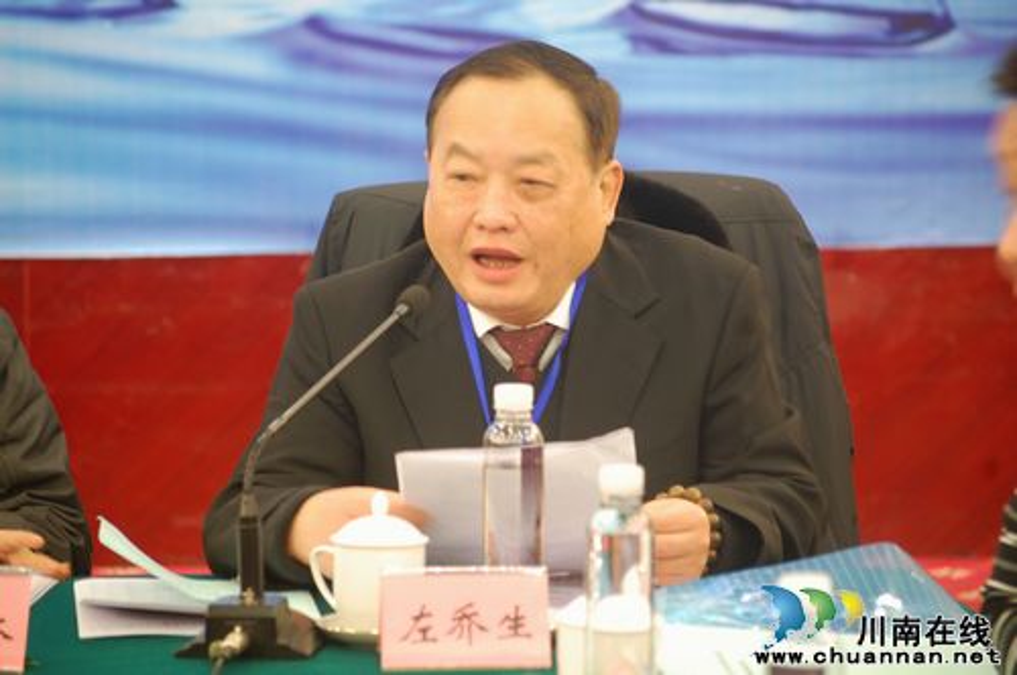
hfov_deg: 13.1
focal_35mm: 158
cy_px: 338
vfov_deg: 8.7
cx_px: 508
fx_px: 4444
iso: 800
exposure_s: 1/5
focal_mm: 105
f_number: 4.8
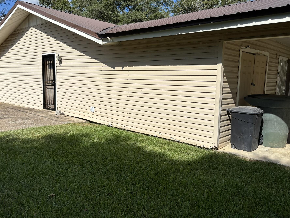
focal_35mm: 30
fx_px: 251
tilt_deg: -7.2
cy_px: 107
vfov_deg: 46.8
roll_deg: -1.0
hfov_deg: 59.9
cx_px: 136
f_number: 1.6
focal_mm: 5.96
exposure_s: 1/5076
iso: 50
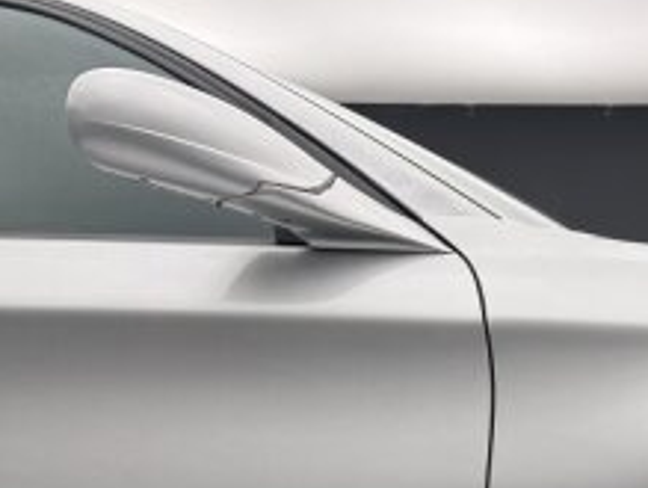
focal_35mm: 70
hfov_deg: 23.3
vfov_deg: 19.2
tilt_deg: -3.4
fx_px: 1313
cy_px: 665
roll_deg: +0.0
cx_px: 920
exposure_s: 1/99
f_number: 1.78
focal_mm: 6.76
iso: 125
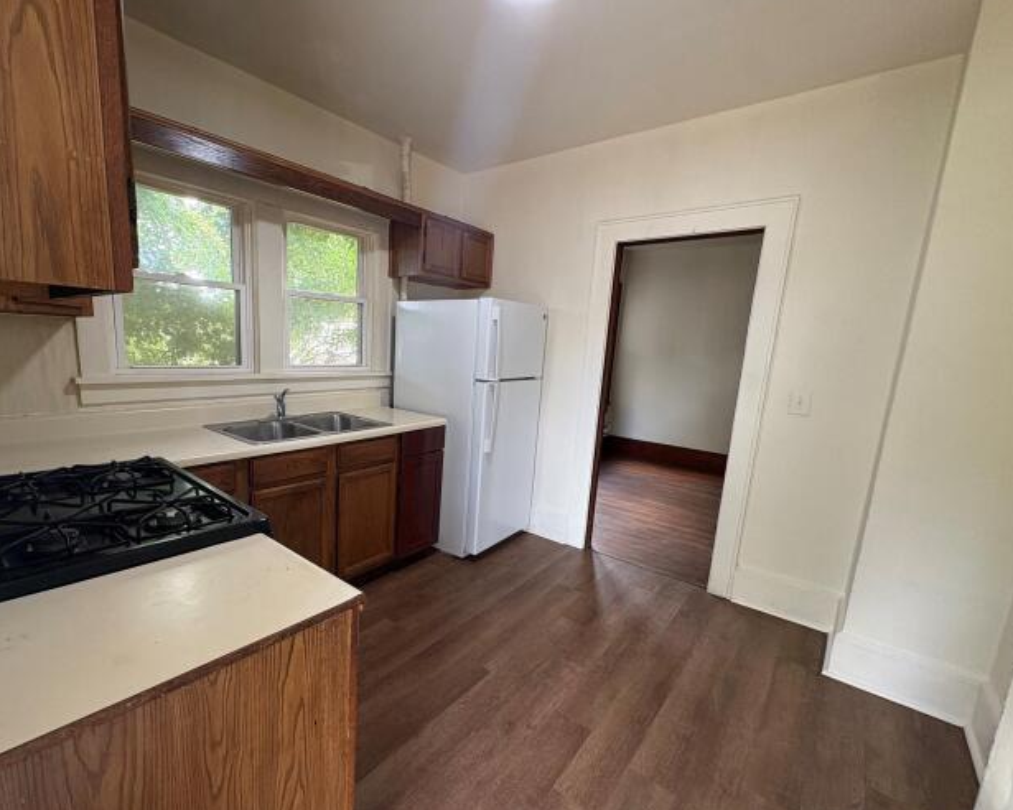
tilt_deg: -10.0
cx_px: 432
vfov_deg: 80.3
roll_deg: -1.5
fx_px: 480
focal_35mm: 16
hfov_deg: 92.5
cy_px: 431
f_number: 2.2
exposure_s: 1/60
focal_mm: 2.22
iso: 160
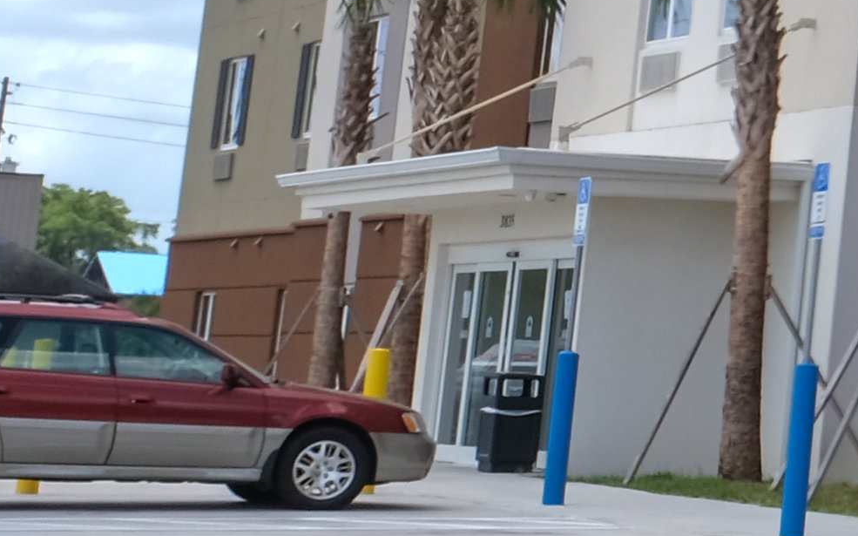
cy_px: -348
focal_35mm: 155
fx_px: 3623
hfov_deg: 10.9
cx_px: 2222
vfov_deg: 8.2
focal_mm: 16
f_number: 10
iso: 160
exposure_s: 1/125
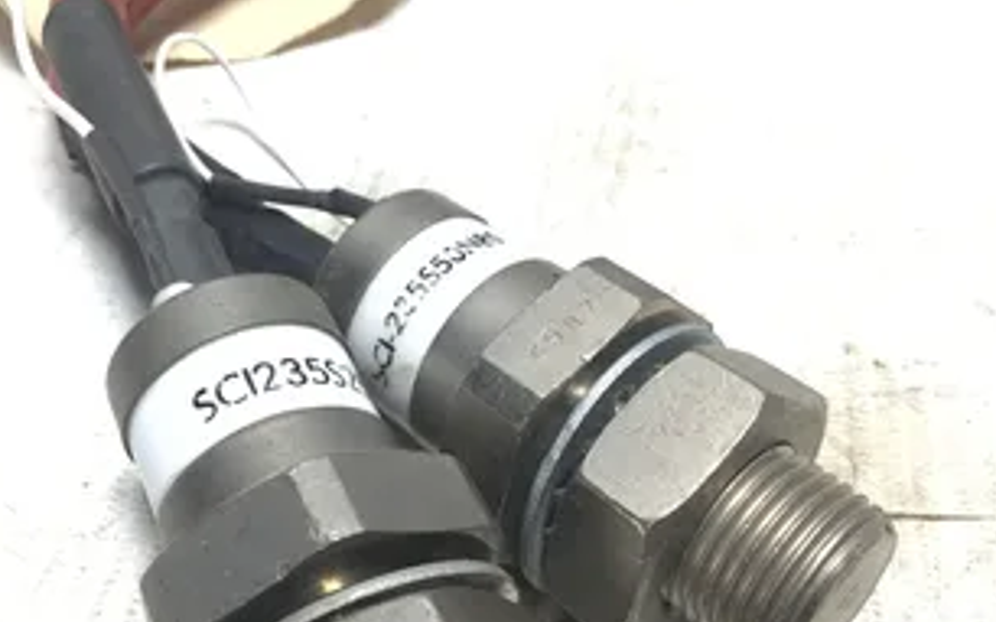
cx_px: 355
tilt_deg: -47.3
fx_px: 1167
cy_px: 352
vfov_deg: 29.8
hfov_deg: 45.7
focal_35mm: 43
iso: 25
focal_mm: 3.3
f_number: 2.4
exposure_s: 1/60
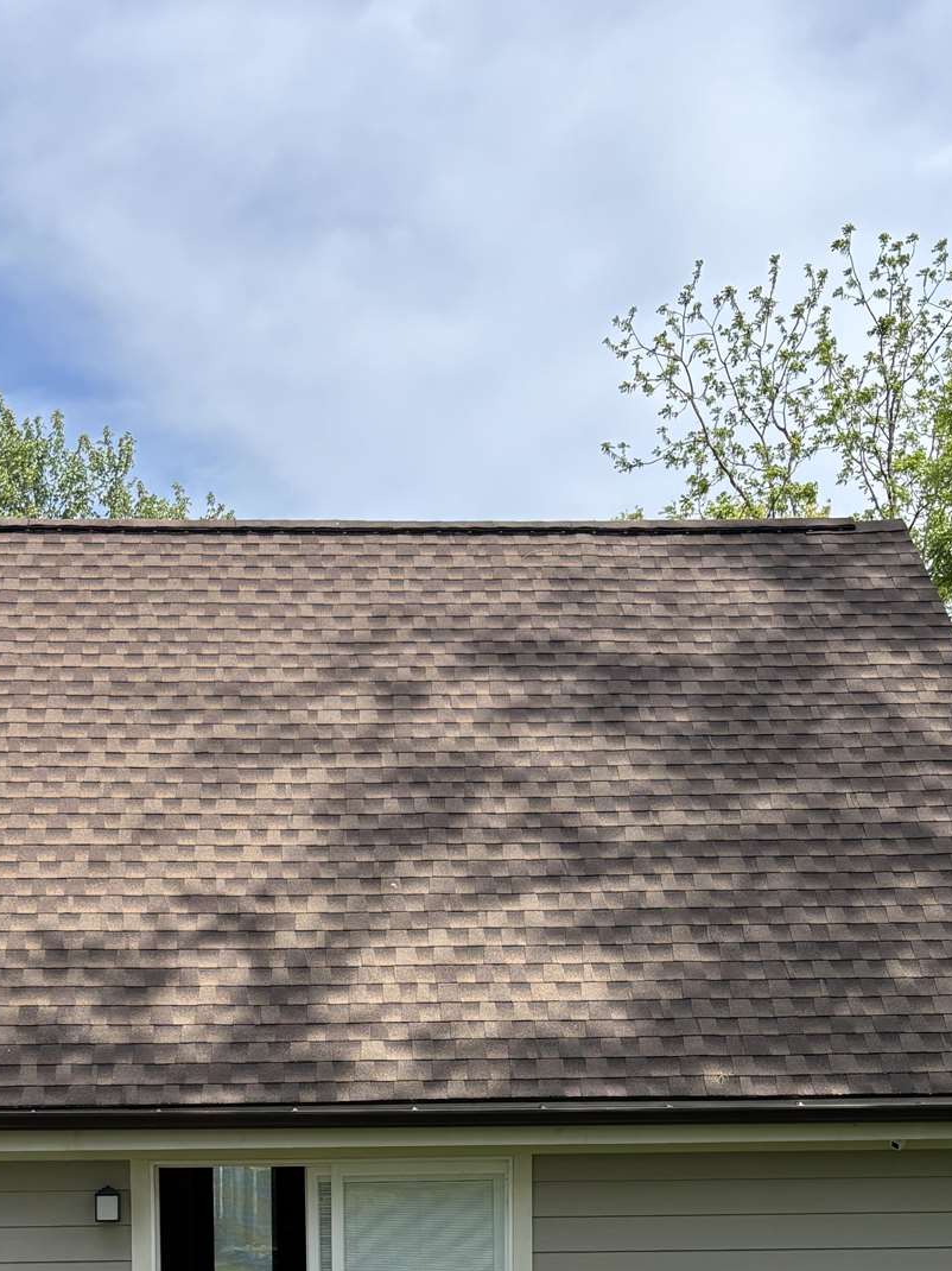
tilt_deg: -1.9
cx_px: 388
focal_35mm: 56
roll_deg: +0.8
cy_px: 1178
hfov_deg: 26.0
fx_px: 2054
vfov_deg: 32.4
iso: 50
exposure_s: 1/1721
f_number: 1.6
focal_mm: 5.96
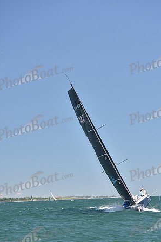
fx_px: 784
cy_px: 147
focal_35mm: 117
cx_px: 101
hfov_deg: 11.7
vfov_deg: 17.5
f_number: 4
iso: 320
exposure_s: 1/800
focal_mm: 90
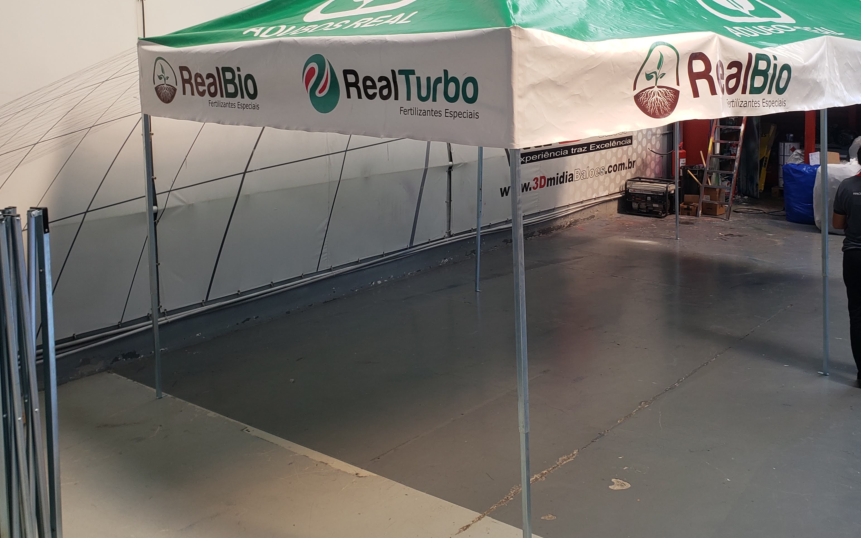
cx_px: 509
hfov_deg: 53.7
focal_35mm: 36
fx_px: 845
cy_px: 160
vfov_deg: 34.8
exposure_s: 1/60
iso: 50
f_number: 2.4
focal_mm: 4.3
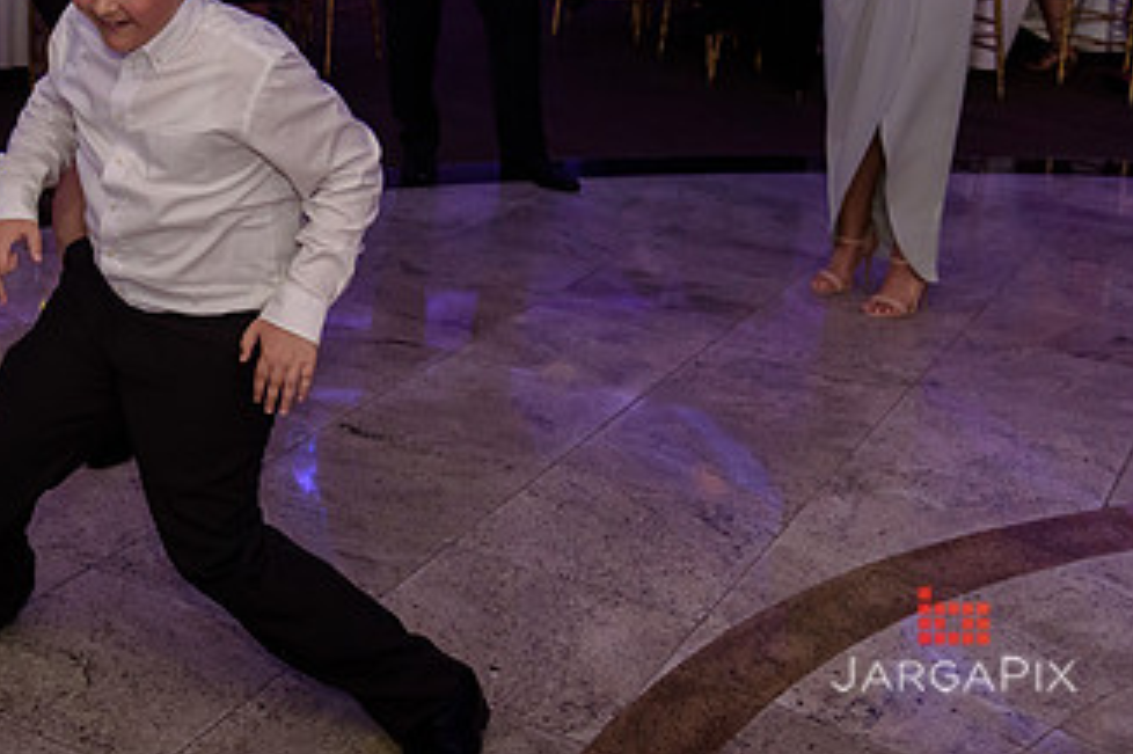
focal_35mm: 57
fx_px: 1793
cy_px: 96
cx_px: 156
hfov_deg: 33.6
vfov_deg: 23.2
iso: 1600
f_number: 3.2
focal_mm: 32
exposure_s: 1/125
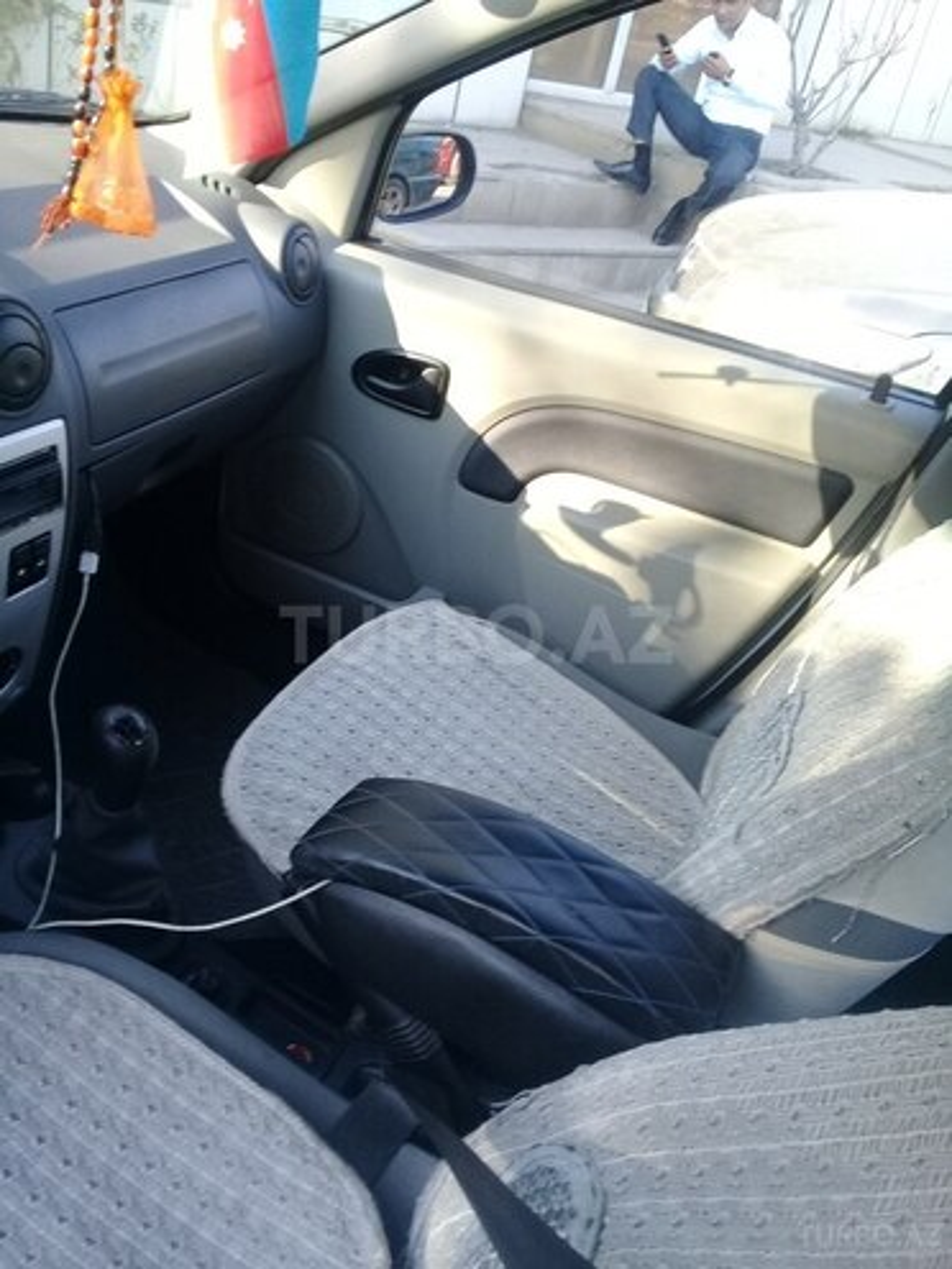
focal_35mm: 31
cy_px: 634
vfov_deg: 58.4
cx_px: 476
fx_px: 1137
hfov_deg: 45.4
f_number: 2.2
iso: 64
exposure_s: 1/100
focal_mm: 3.3
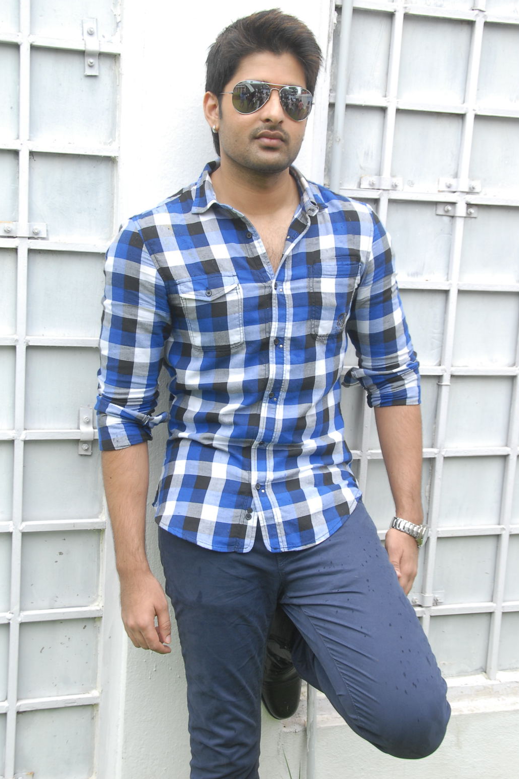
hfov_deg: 27.0
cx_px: 254
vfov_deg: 39.6
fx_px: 1081
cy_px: 382
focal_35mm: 50
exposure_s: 1/125
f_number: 8
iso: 320
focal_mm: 32
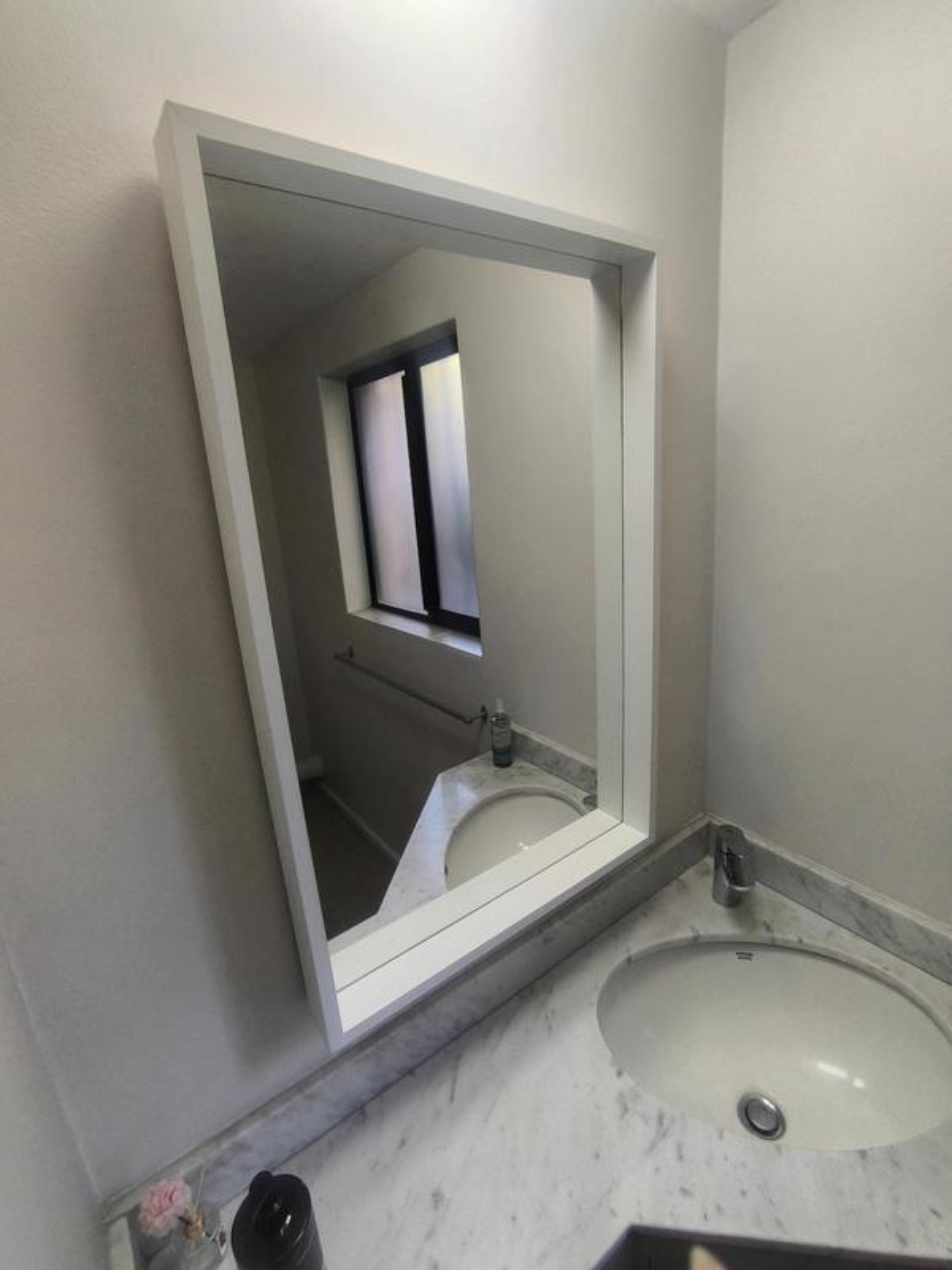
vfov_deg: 94.5
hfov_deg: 78.1
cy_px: 635
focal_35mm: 16
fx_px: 587
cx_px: 476
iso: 100
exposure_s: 1/50
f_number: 2.2
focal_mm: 1.65
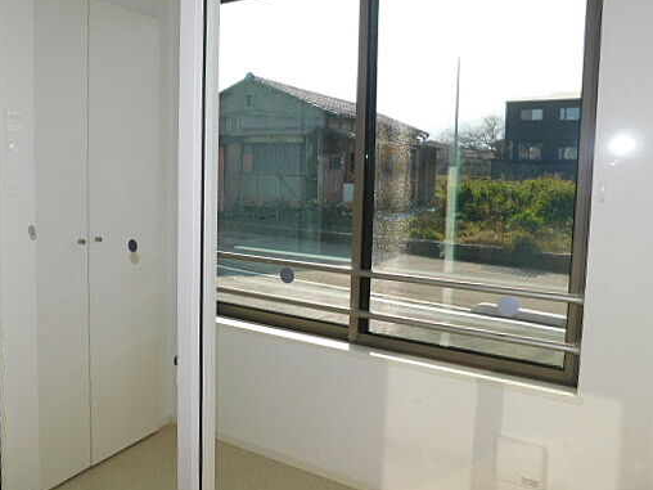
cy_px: 211
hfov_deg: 61.2
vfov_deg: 48.1
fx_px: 547
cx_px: 265
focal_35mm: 29
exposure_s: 1/800
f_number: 3
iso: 125
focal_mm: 4
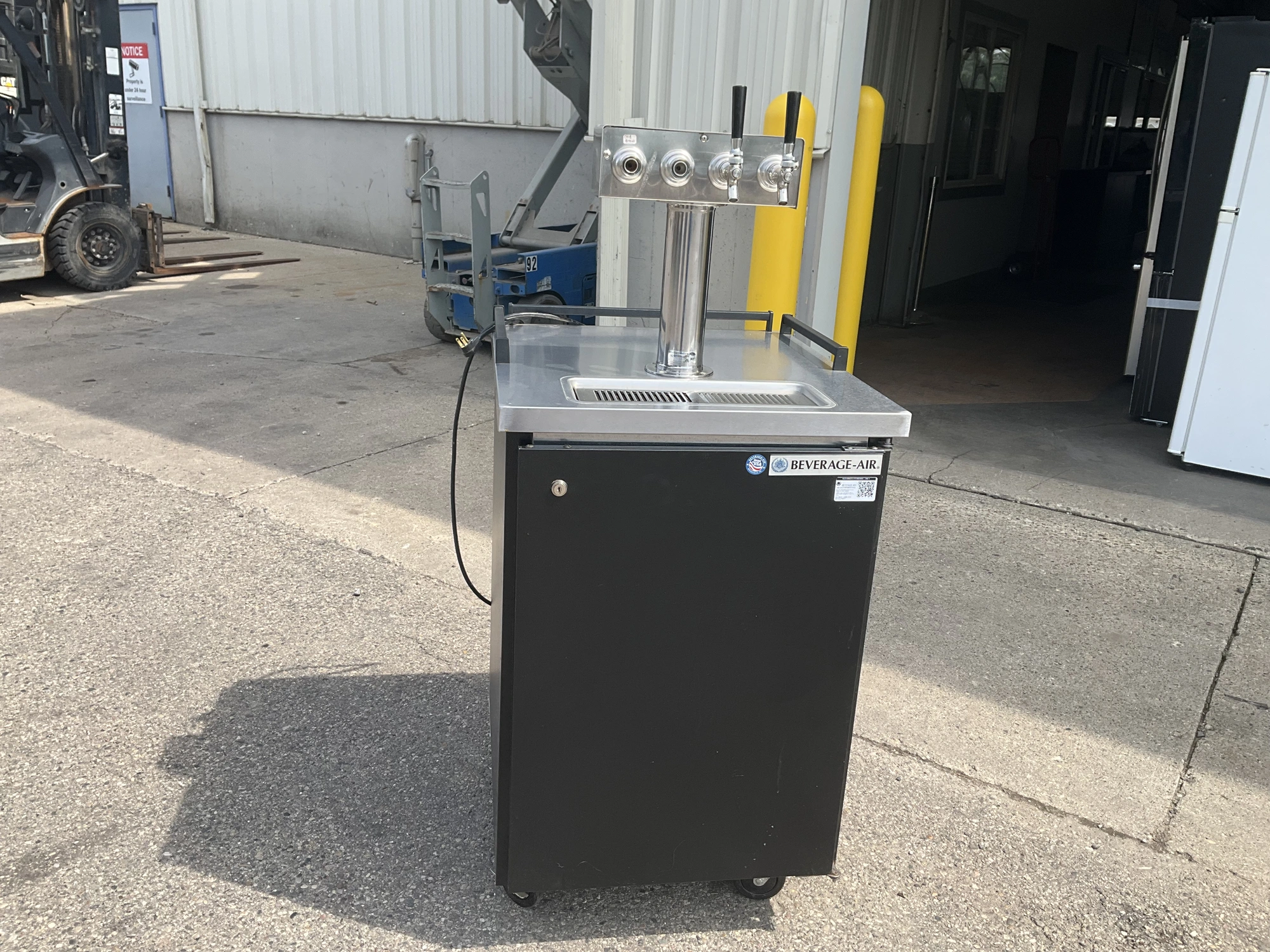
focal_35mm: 29
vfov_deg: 48.2
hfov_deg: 61.7
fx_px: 1064
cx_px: 635
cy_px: 476
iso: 25
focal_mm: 3
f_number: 1.8
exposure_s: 1/912
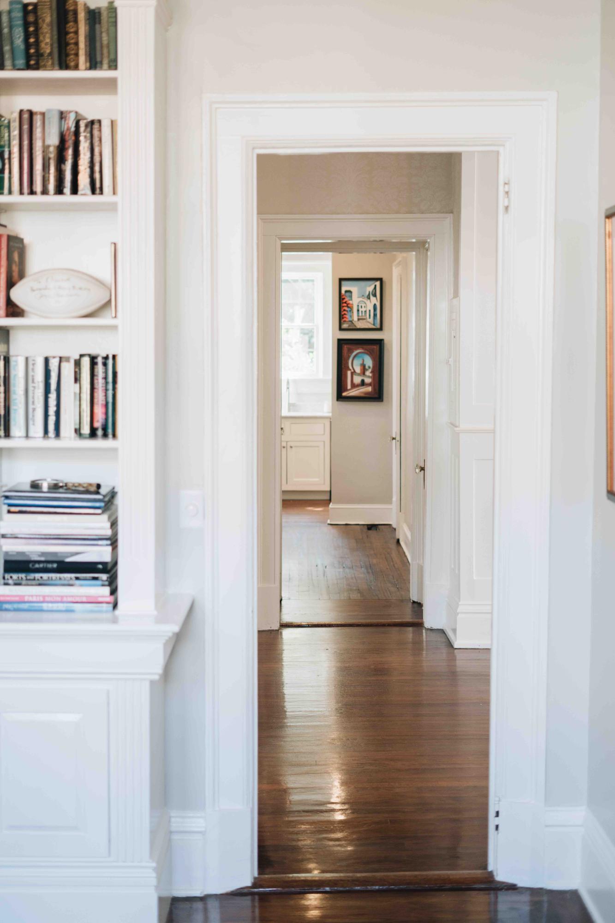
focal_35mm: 50
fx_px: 1281
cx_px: 308
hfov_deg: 27.0
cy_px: 462
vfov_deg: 39.6
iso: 250
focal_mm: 50
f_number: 2.5
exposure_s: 1/160
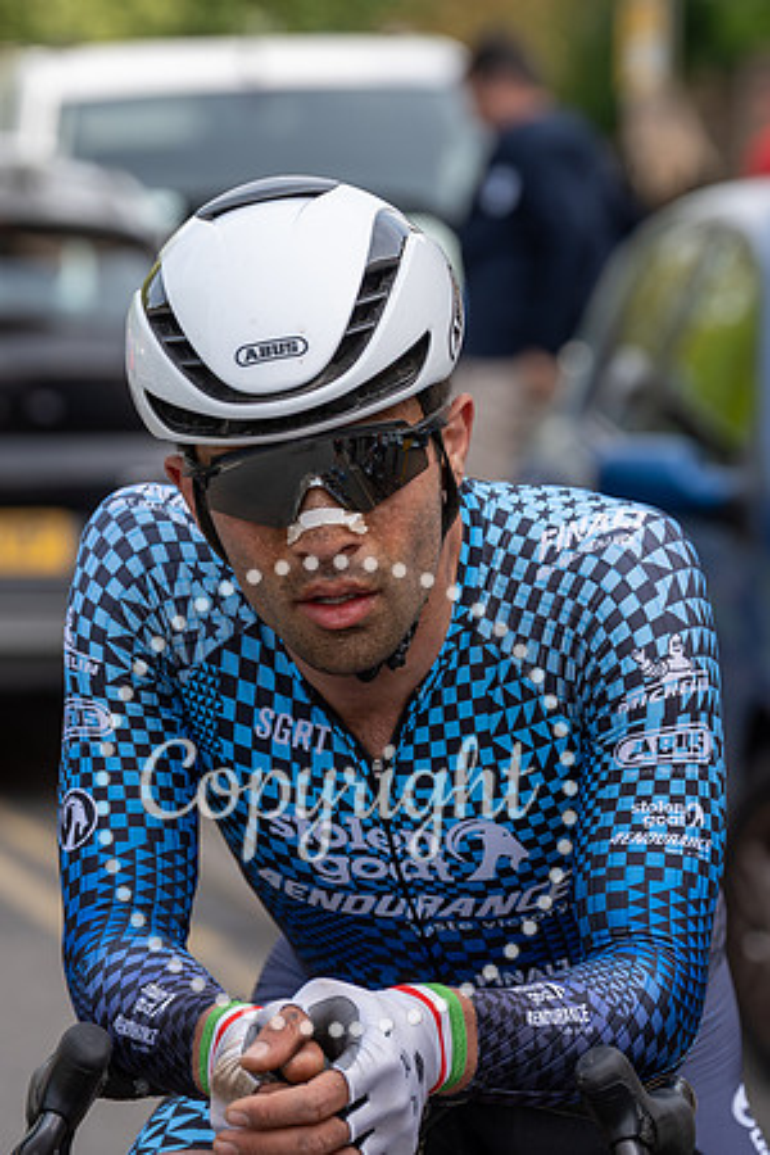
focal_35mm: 212
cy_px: 479
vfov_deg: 9.7
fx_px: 6813
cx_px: 286
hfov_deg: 6.5
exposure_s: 1/1000
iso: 250
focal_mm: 121
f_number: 4
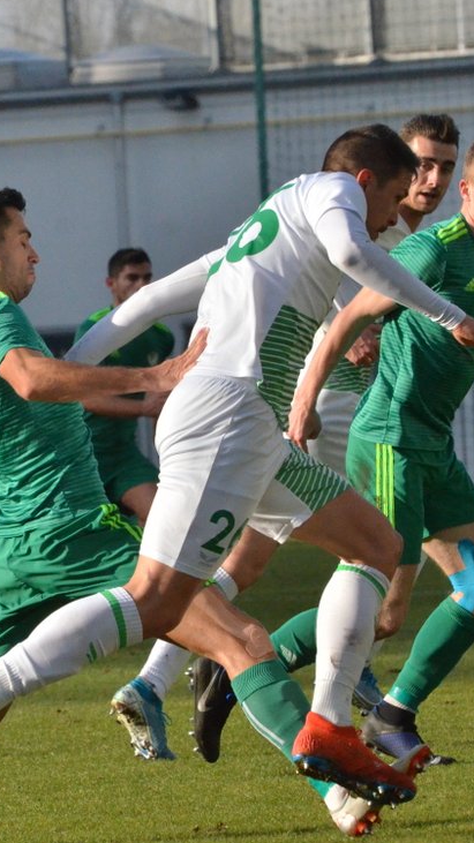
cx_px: -5
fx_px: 11217
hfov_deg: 2.4
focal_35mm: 502
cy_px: 432
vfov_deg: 4.3
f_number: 10
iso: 3200
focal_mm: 195
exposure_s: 1/6400
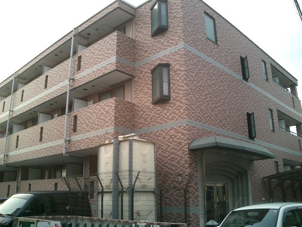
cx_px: 151
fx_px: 305
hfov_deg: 52.6
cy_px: 114
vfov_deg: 40.7
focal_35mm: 35
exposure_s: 1/80
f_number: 4.2
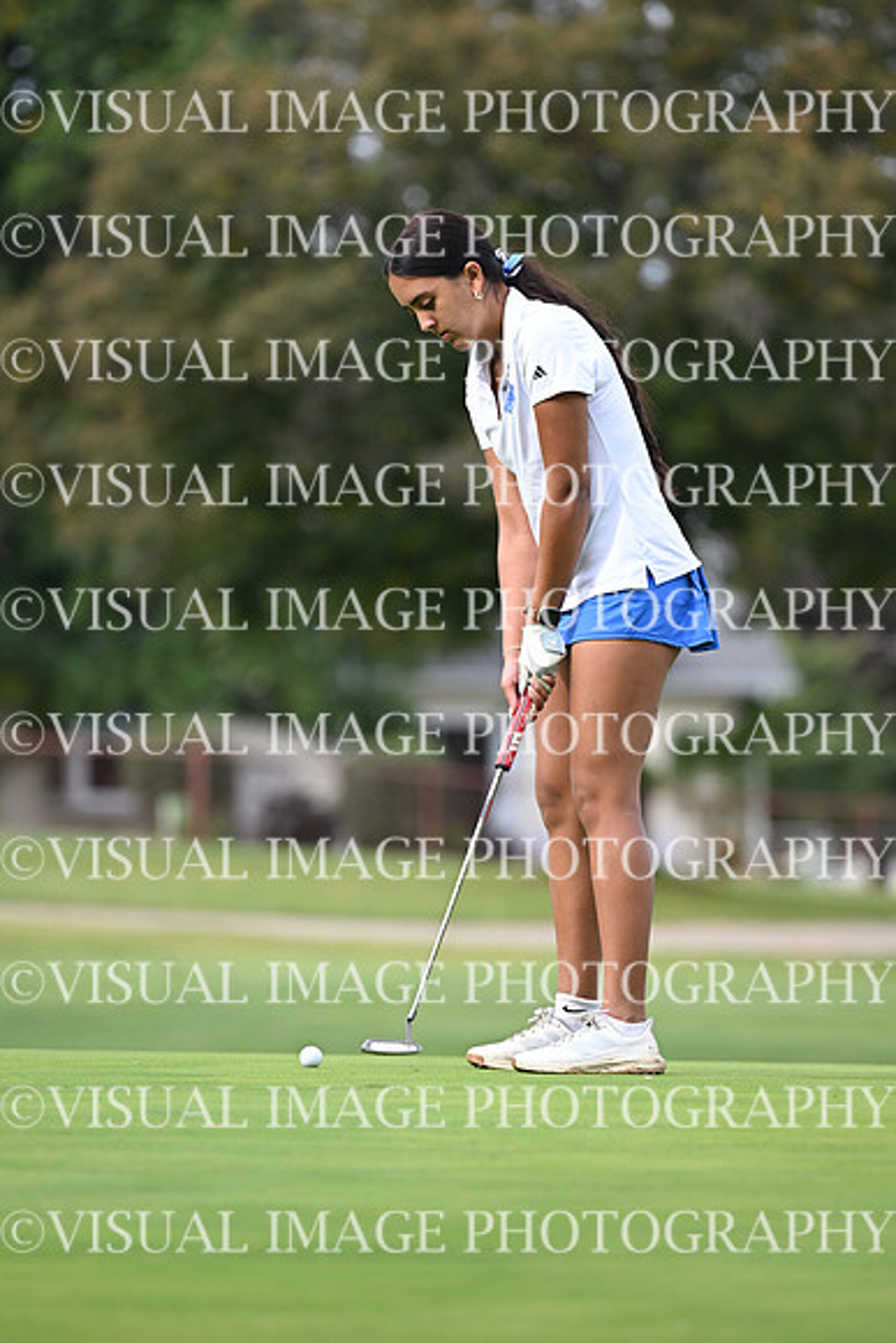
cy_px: 672
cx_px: 448
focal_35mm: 300
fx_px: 11192
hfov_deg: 4.6
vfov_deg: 6.9
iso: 220
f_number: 2.8
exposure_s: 1/1000
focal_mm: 200
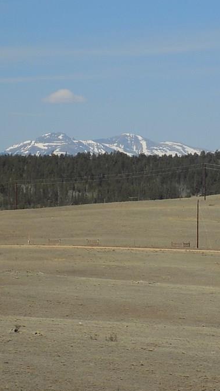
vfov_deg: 9.8
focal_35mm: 221
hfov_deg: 5.5
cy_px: 192
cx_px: 168
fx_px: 2290
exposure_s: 1/800
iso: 80
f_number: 5
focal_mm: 23.4
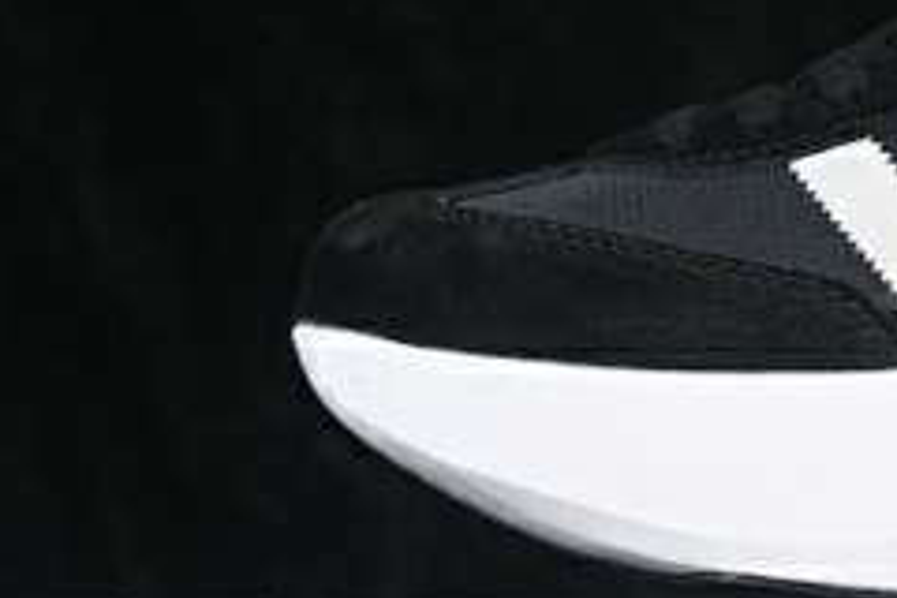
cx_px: 1144
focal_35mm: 228
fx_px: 5681
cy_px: 56
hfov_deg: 8.9
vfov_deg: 6.0
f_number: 6.3
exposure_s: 1/60
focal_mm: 50
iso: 160
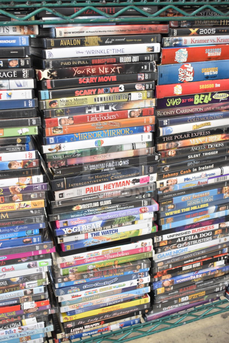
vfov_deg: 47.9
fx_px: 386
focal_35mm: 40
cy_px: 172
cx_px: 114
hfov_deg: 33.0
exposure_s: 1/40
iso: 2000
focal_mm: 27
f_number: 4
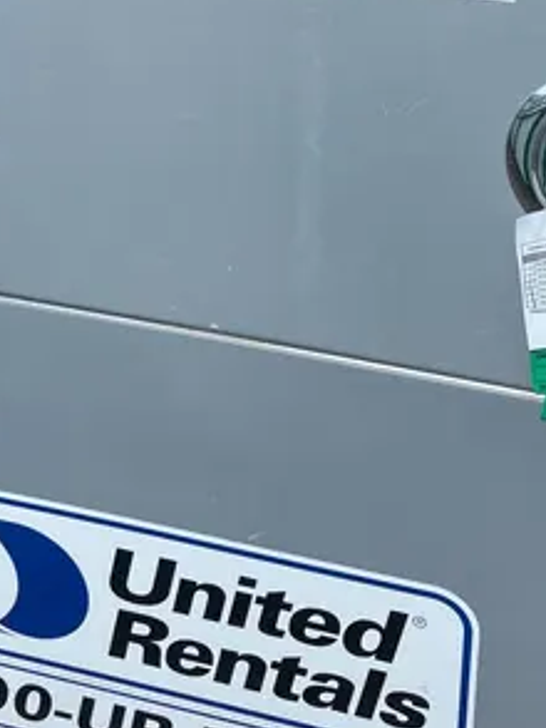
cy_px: 81
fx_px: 1471
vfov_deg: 26.9
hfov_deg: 21.0
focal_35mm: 70
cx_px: 256
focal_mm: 3.99
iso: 32
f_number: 1.8
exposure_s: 1/1279
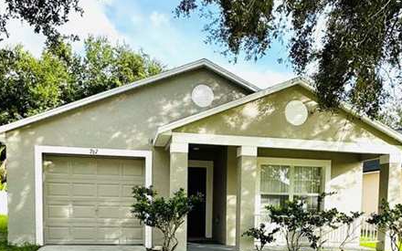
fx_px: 394
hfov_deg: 54.0
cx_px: 199
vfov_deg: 33.0
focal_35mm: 36
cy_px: 237
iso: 50
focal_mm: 2.22
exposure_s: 1/993
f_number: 2.2
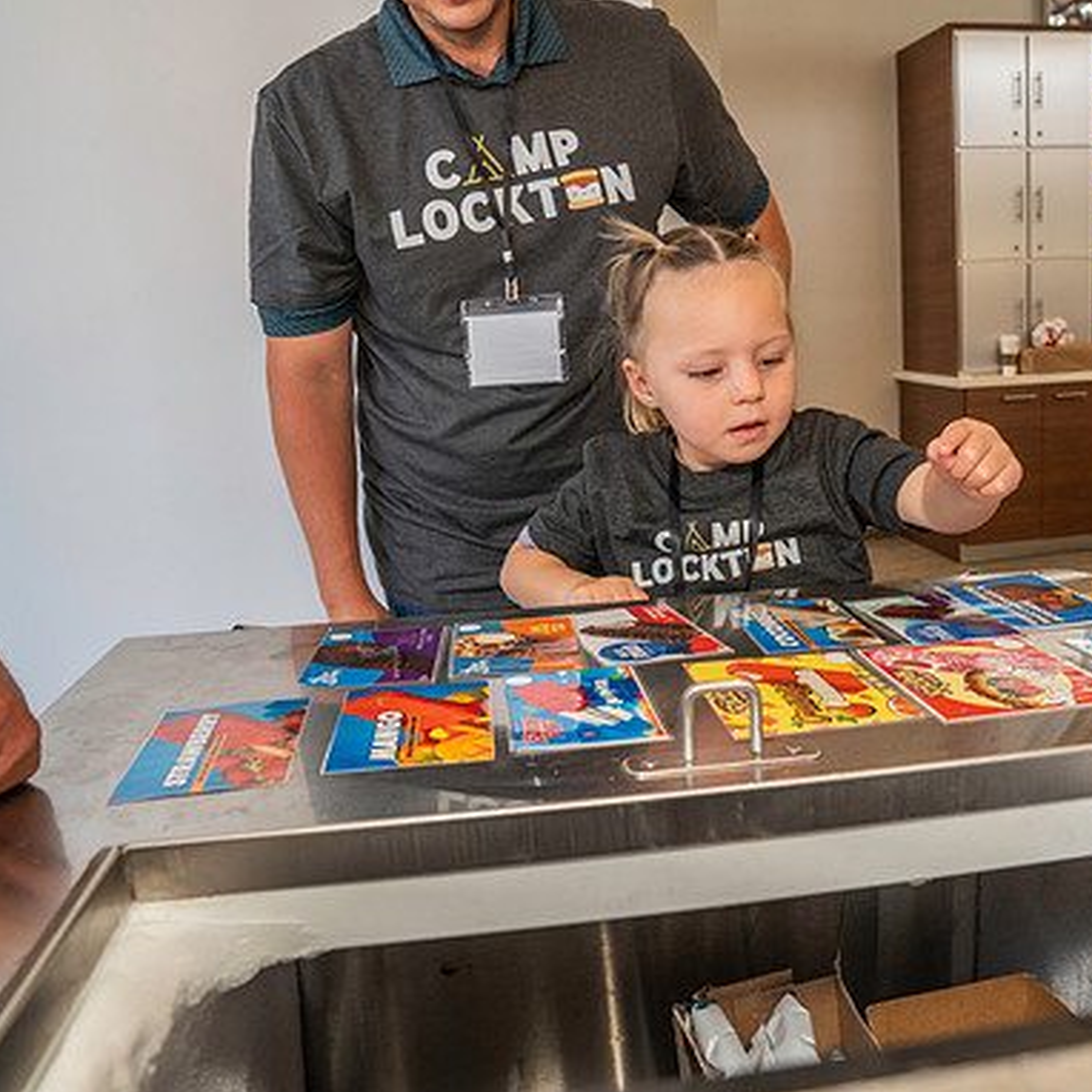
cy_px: 547
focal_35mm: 31
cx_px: 683
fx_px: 1106
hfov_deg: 52.0
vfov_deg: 52.5
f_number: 5.6
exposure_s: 1/200
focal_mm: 24
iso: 1600
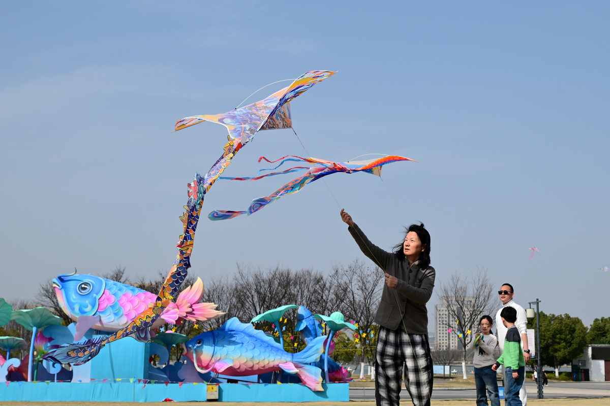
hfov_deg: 45.4
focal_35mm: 43
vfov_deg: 31.2
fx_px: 729
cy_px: 203
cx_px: 305
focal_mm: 43
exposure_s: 1/800
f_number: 7.1
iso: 100
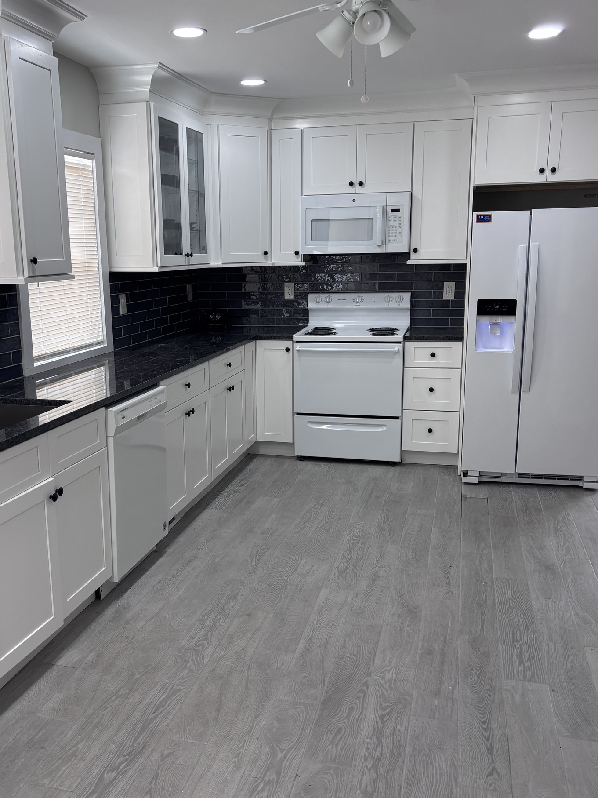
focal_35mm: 33
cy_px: 409
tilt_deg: -12.2
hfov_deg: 42.9
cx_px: 261
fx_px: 760
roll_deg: -0.2
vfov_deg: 55.3
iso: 80
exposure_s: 1/120
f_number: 1.6
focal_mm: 5.96
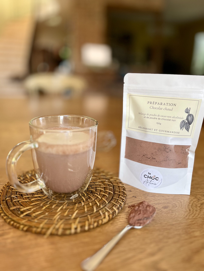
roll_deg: -1.7
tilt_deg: -17.9
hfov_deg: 53.1
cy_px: 136
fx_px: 204
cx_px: 102
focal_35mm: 26
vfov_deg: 67.3
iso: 125
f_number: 1.6
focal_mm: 5.1
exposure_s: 1/121
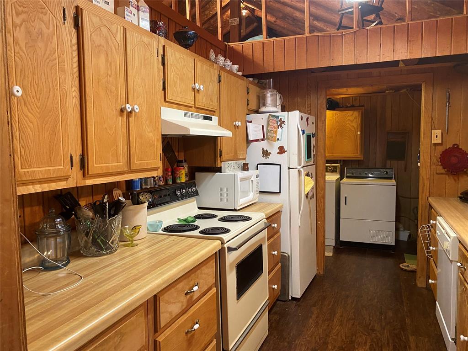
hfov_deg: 67.3
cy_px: 176
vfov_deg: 53.1
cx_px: 234
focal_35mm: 26
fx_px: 352
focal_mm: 4.25
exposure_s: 1/40
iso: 320
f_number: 1.8
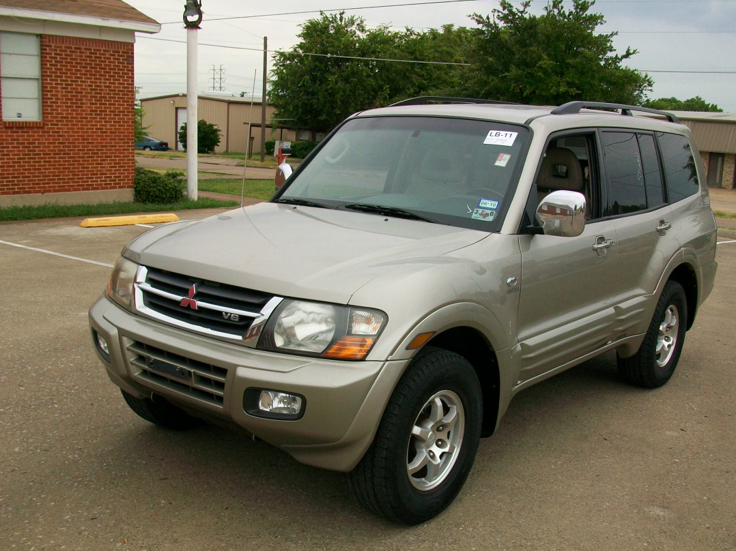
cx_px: 391
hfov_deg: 49.0
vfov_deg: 37.7
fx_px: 808
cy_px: 291
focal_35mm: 38
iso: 64
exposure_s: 1/640
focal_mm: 5.7
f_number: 2.8
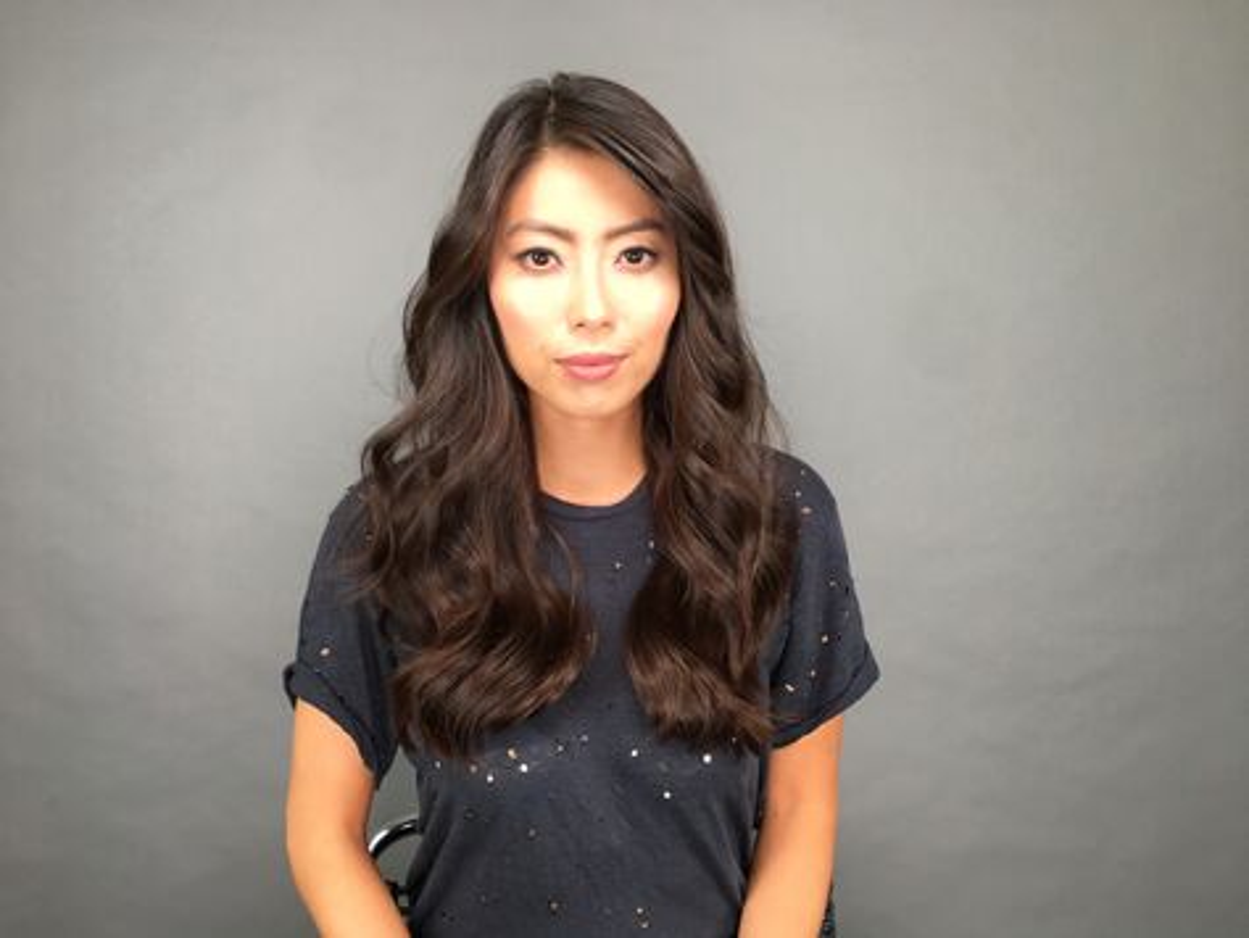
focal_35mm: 29
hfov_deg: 61.6
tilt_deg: -1.8
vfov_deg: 48.3
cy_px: 469
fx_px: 1047
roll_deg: +0.1
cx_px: 624
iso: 32
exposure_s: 1/60
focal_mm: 4.15
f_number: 2.2
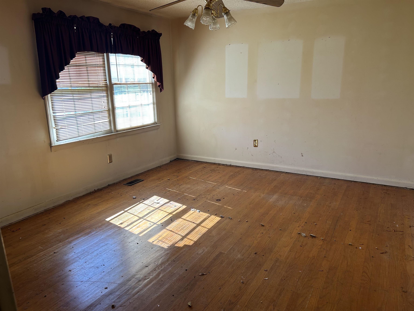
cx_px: 207
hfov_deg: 67.3
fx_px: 311
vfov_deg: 53.1
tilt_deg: -15.5
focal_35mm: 26
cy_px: 156
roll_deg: +0.1
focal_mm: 5.7
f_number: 1.5
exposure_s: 1/123
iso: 40
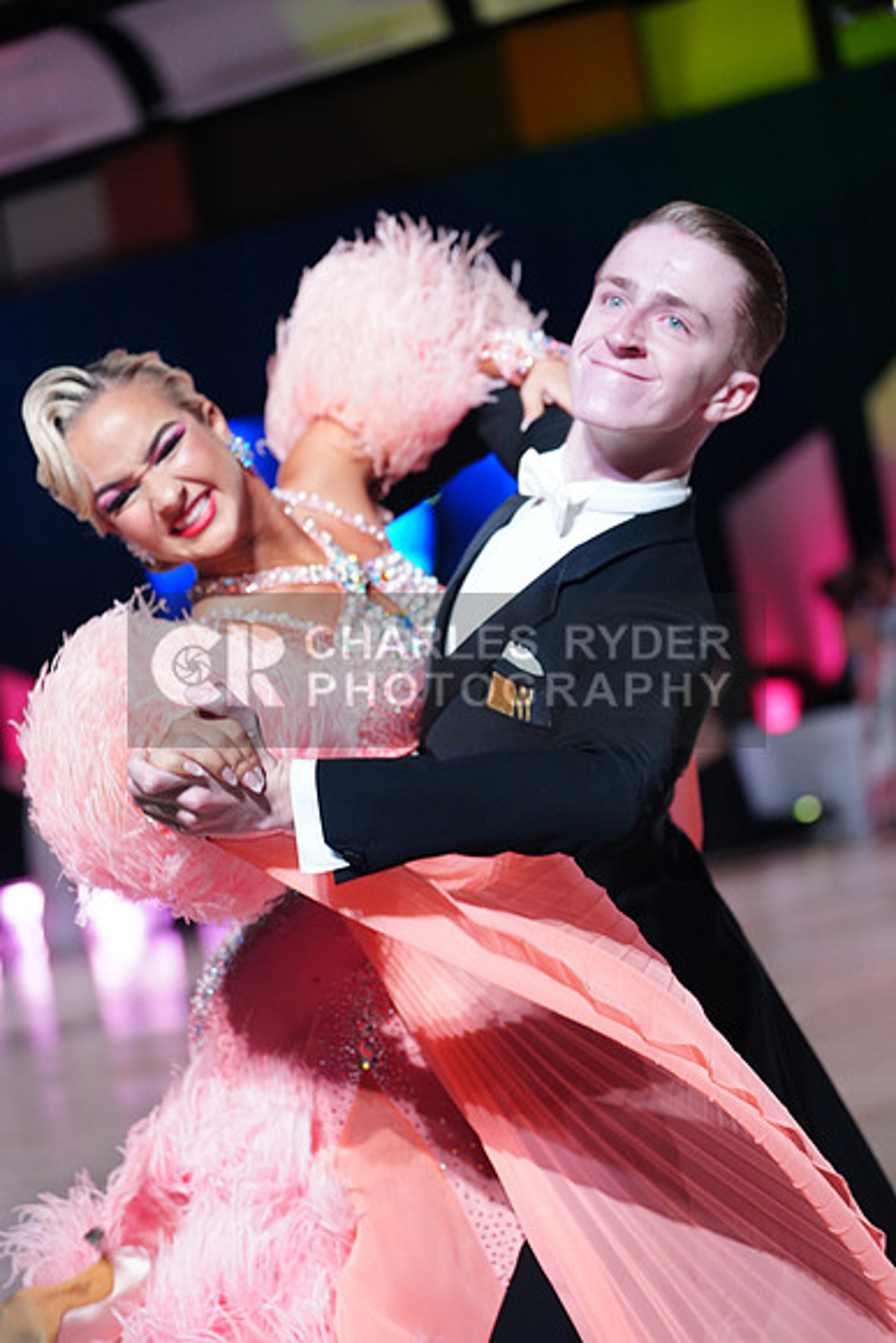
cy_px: 672
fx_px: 2612
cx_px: 448
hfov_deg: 19.5
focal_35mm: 70
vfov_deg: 28.8
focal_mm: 70
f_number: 2.8
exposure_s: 1/400
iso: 2000
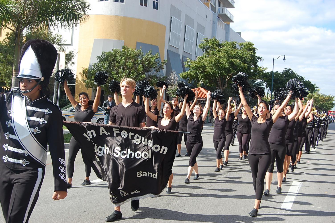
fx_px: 432
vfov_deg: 28.9
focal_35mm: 46
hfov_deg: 42.4
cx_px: 168
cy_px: 112
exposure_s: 1/250
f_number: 8
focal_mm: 31
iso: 200
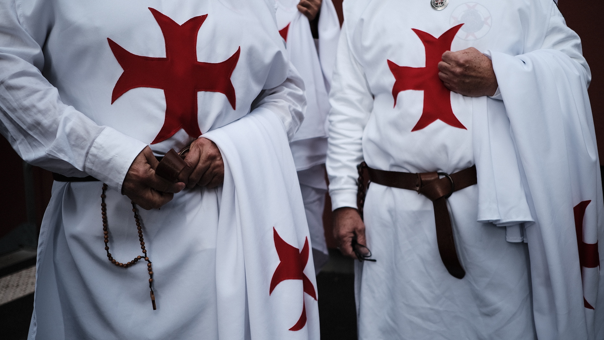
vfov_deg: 32.0
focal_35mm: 37
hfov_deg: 54.0
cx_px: 302
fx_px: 593
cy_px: 171
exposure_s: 1/1400
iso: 160
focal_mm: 23
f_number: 2
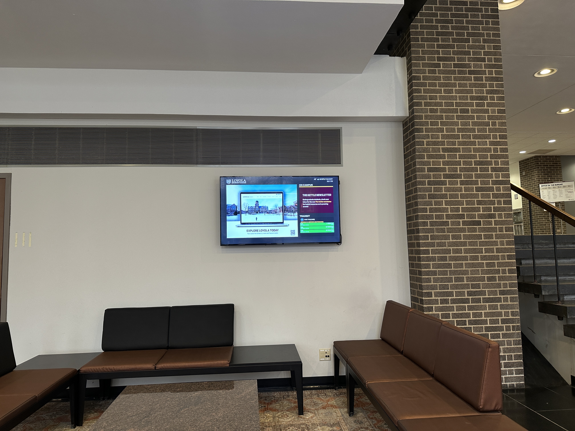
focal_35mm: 24
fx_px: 399
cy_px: 216
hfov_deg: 71.6
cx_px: 288
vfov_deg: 56.8
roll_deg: +0.8
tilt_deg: +5.8
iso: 125
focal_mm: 6.86
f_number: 1.78
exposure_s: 1/60
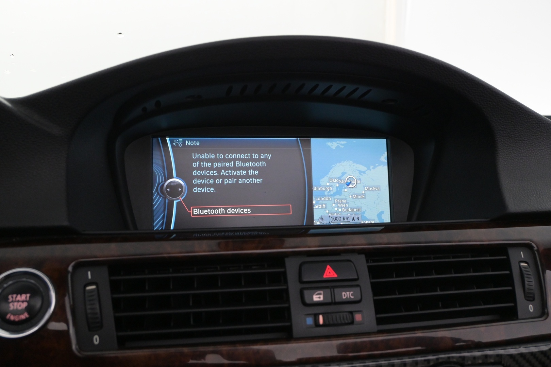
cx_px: 276
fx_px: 505
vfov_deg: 40.0
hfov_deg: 57.2
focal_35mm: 33
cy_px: 184
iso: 2500
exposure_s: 1/50
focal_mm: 22
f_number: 5.6
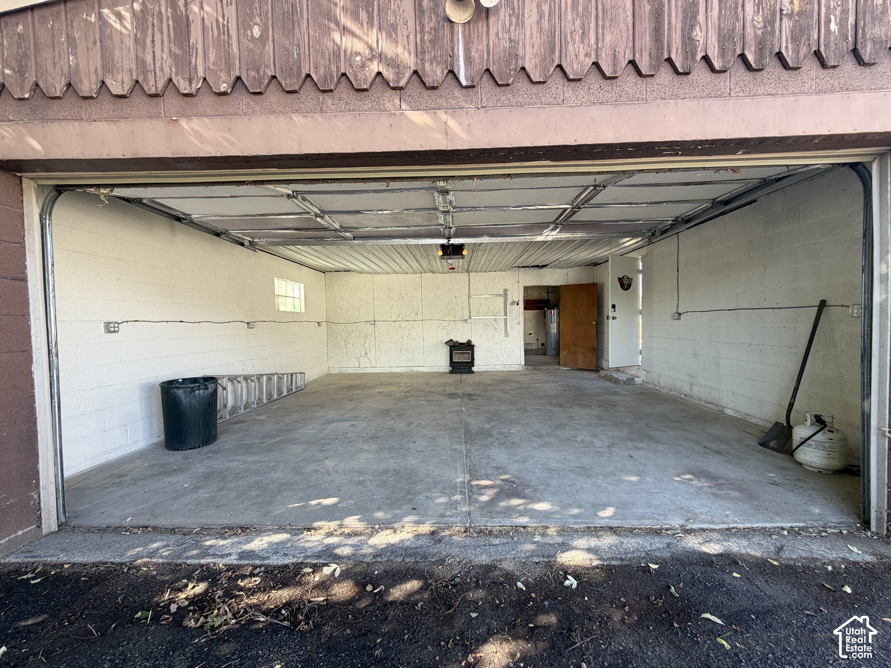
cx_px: 446
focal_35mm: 14
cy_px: 334
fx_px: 360
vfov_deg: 85.7
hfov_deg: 102.1
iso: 50
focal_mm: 2.22
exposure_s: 1/121
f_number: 2.2
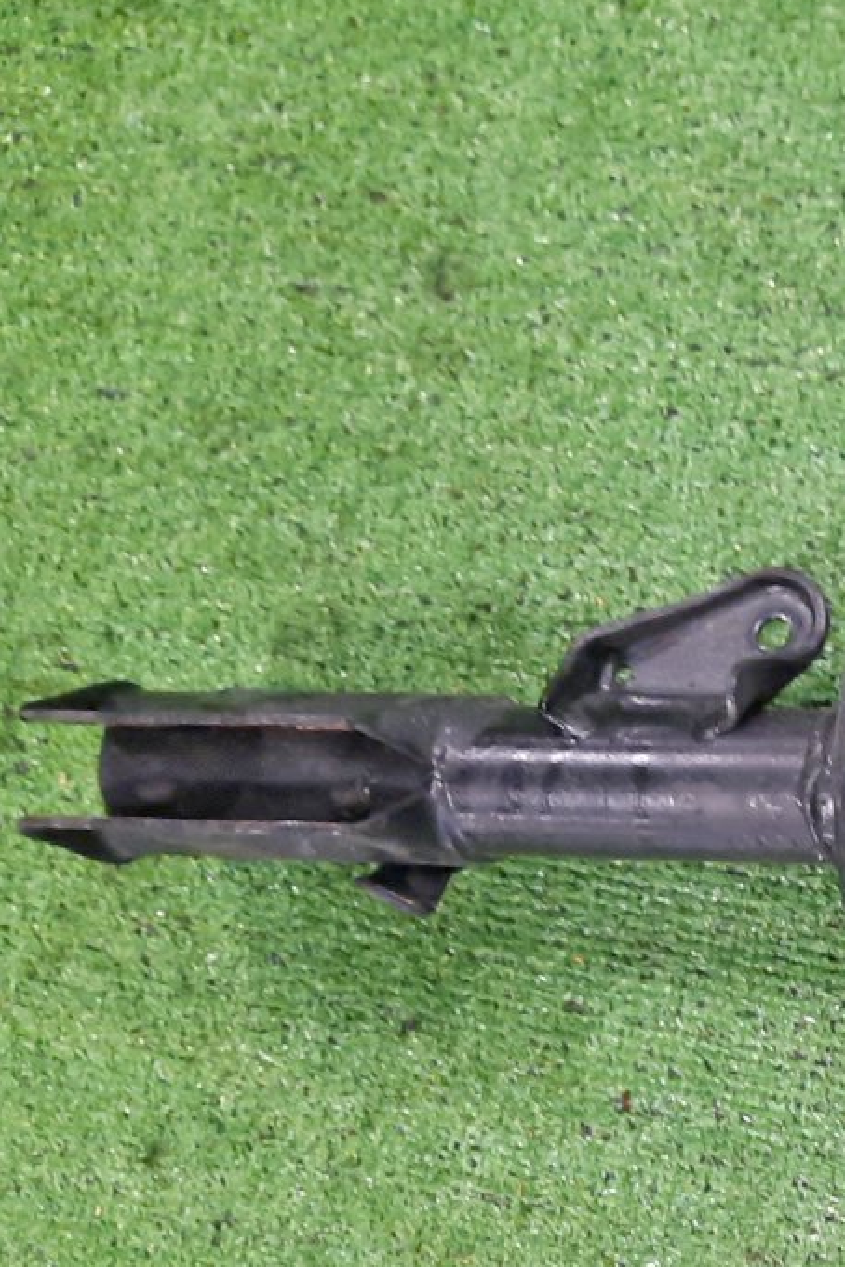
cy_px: 843
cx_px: 1130
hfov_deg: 21.9
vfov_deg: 35.9
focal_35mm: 55
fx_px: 1936
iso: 456
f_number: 2
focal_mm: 4.6
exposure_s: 1/25
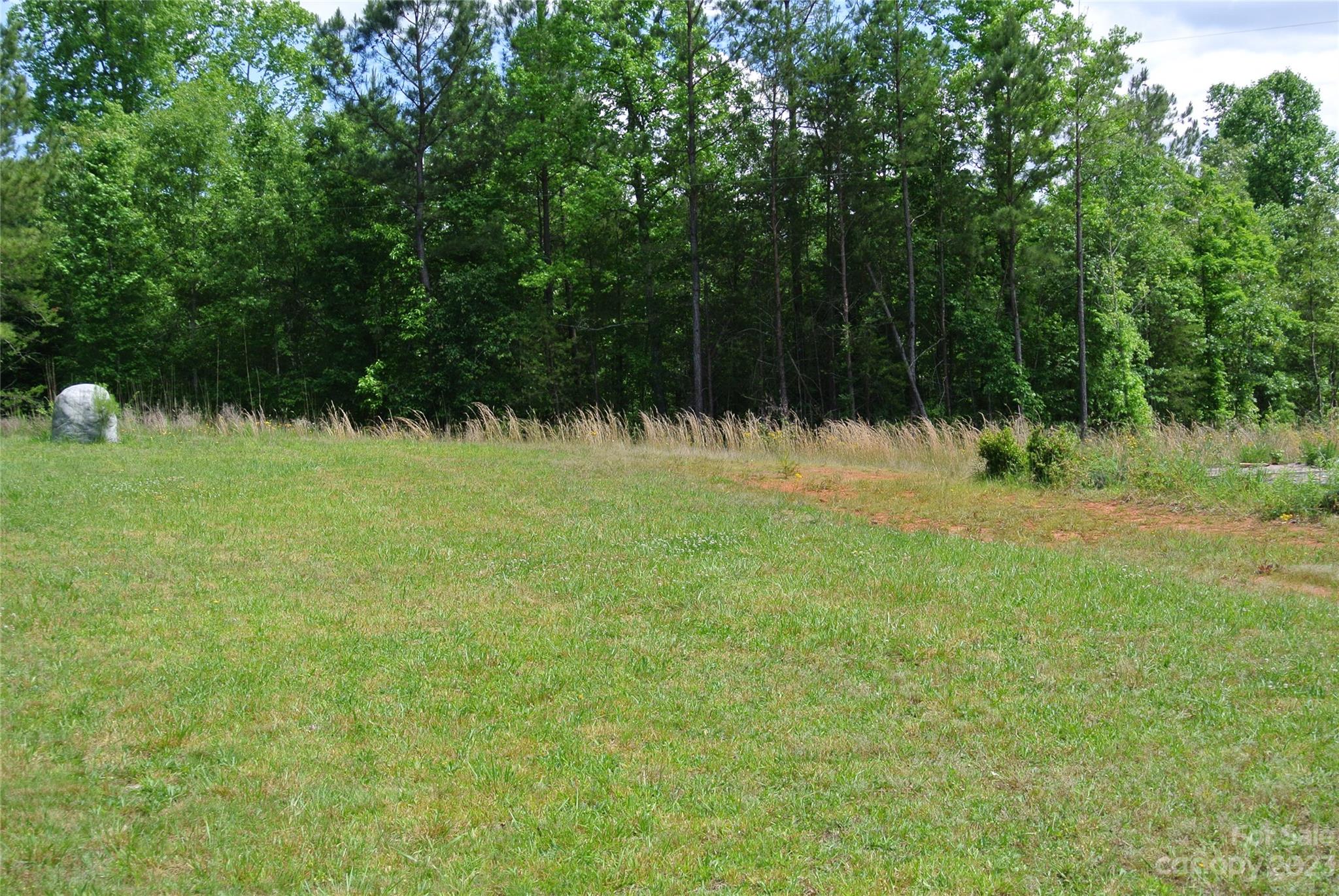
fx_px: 1675
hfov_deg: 43.6
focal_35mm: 45
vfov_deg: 29.9
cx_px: 670
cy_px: 448
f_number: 4.5
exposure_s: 1/320
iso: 100
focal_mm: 16.9
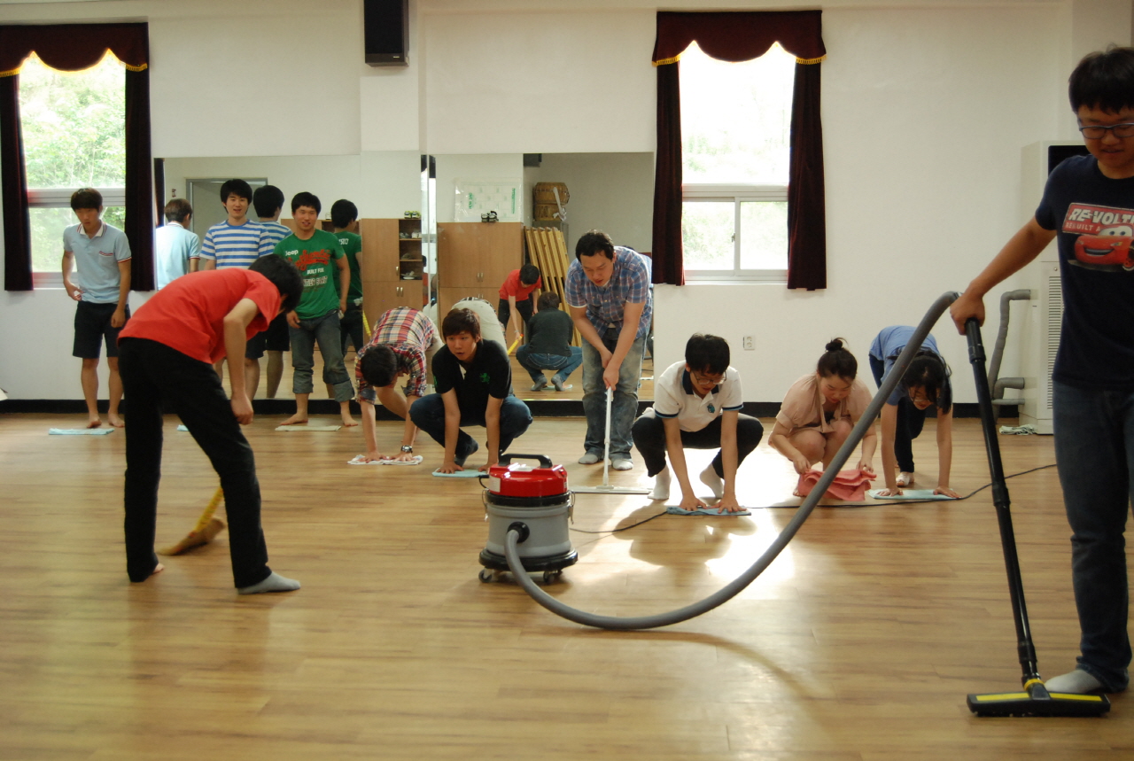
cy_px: 380
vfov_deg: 32.0
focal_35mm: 42
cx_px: 567
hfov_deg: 46.3
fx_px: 1326
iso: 800
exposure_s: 1/80
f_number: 4.2
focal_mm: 28
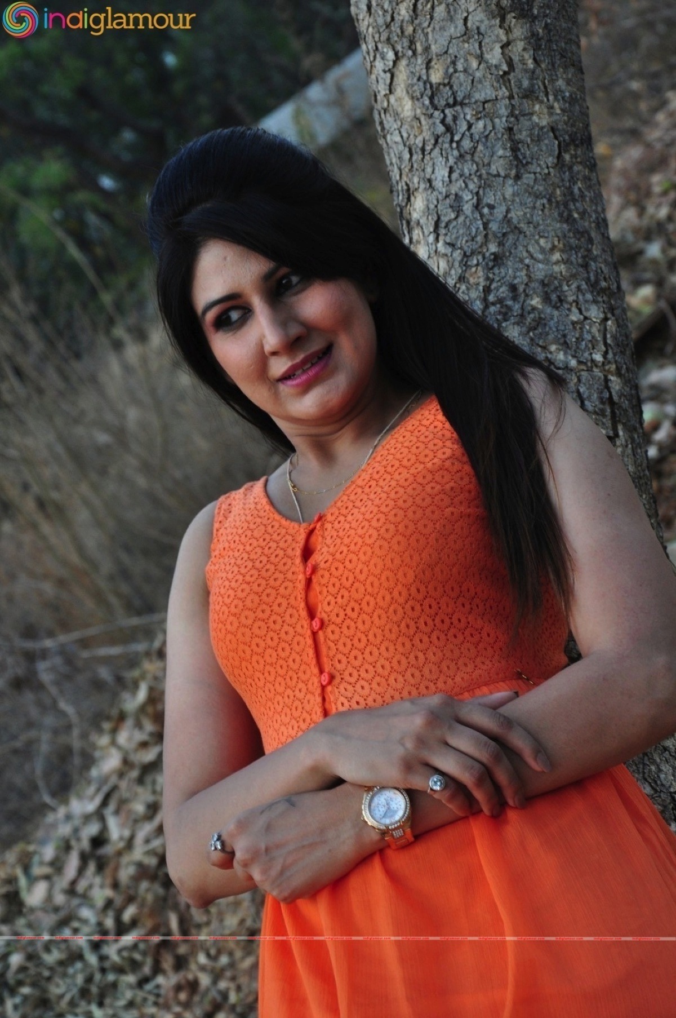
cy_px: 509
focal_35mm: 99
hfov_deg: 13.8
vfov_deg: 20.6
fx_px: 2795
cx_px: 338
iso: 450
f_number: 5.3
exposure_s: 1/80
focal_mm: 66
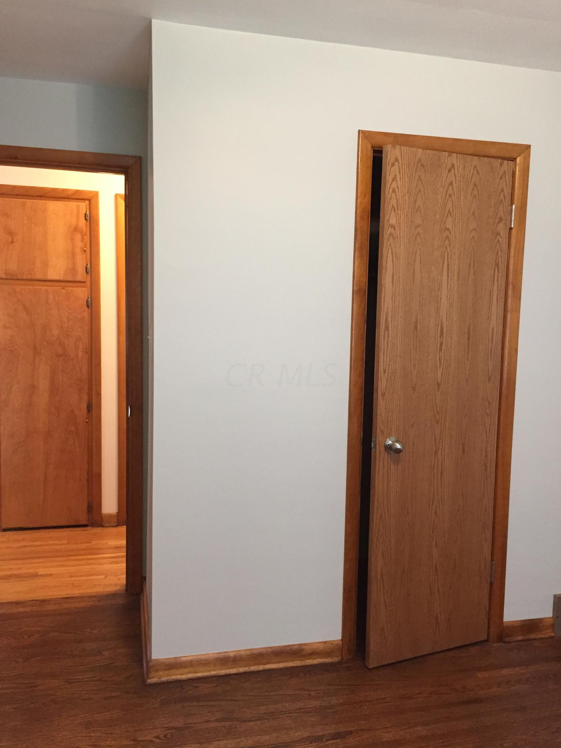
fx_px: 627
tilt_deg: -6.4
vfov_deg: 61.7
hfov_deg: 48.2
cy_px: 374
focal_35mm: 29
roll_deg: -1.2
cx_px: 280
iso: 200
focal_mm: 4.15
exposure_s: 1/30
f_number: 2.2
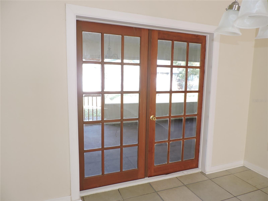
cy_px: 100
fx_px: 186
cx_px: 134
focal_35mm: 24
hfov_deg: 71.6
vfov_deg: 56.8
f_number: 3
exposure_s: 1/40
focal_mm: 4.3
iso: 140
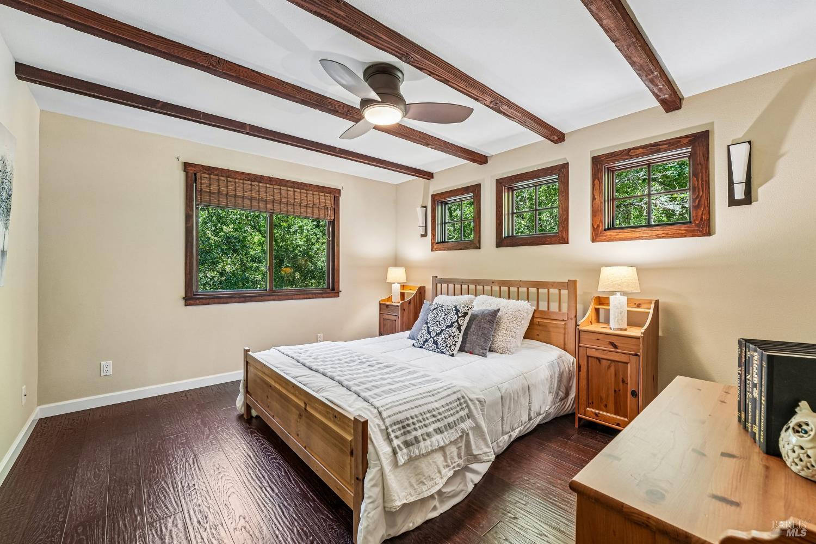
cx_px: 408
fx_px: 317
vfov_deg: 81.2
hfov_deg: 104.3
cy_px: 272
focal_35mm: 14
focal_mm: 14
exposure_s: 1/20
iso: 800
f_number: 8
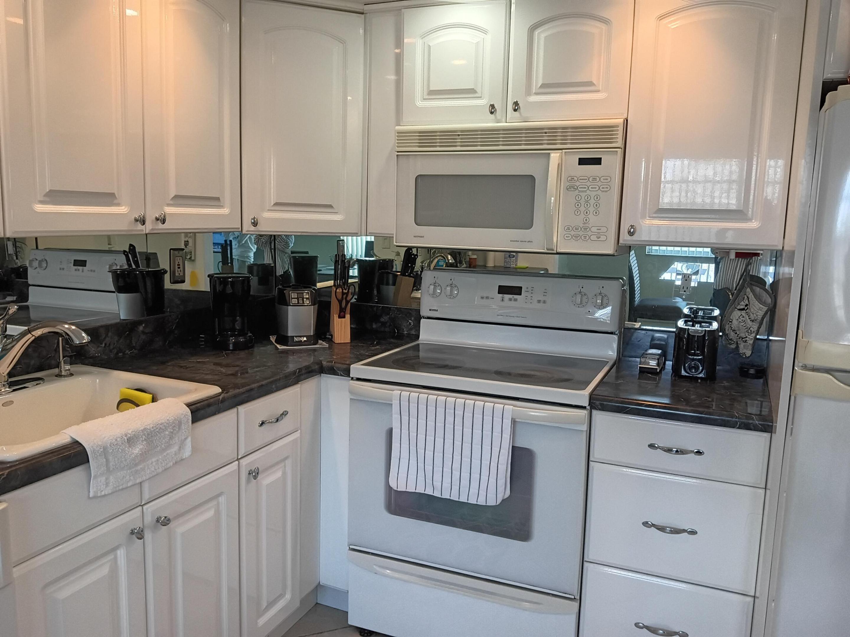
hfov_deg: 63.4
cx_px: 425
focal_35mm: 28
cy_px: 318
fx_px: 688
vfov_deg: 49.7
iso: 706
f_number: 2.2
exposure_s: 1/60
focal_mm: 3.42
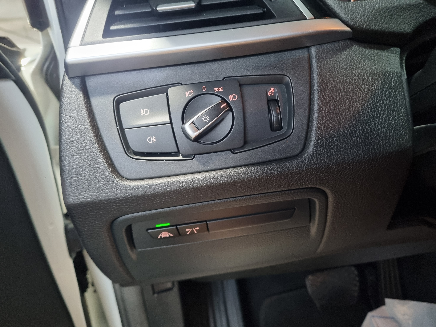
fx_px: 327
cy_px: 164
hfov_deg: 67.3
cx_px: 218
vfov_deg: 53.1
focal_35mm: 26
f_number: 1.8
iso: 640
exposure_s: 1/24
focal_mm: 5.4
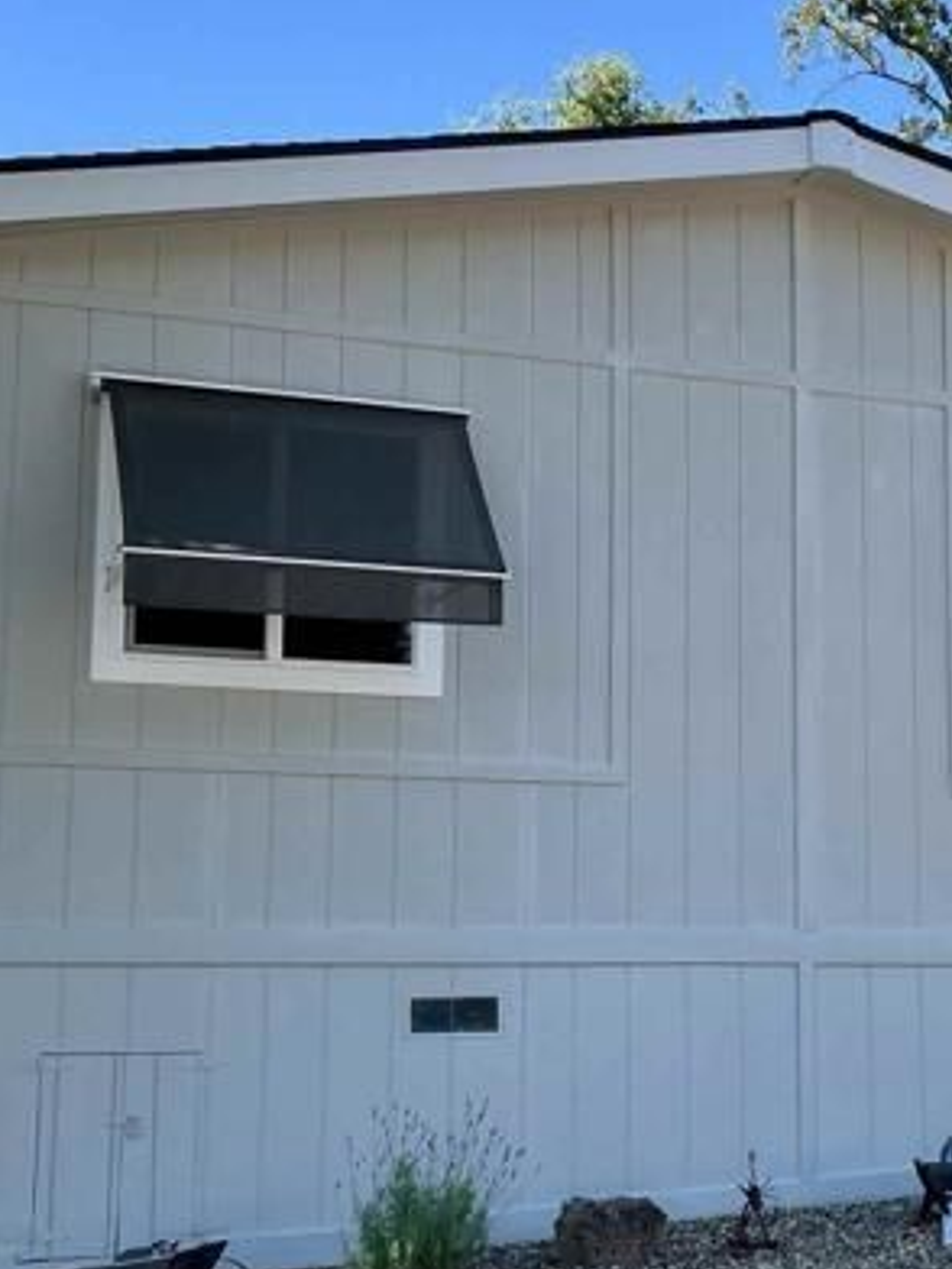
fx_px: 2493
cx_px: 800
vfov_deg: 28.6
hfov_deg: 21.3
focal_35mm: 68
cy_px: 670
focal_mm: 5.7
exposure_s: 1/1196
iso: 50
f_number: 1.5
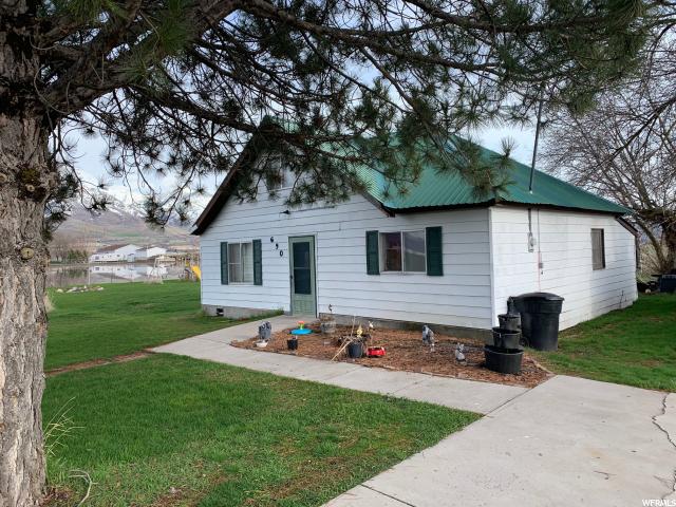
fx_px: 508
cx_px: 338
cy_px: 254
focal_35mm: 26
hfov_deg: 67.3
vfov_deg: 53.1
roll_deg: +1.0
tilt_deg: +0.1
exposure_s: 1/696
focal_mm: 4.25
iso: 25
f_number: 1.8
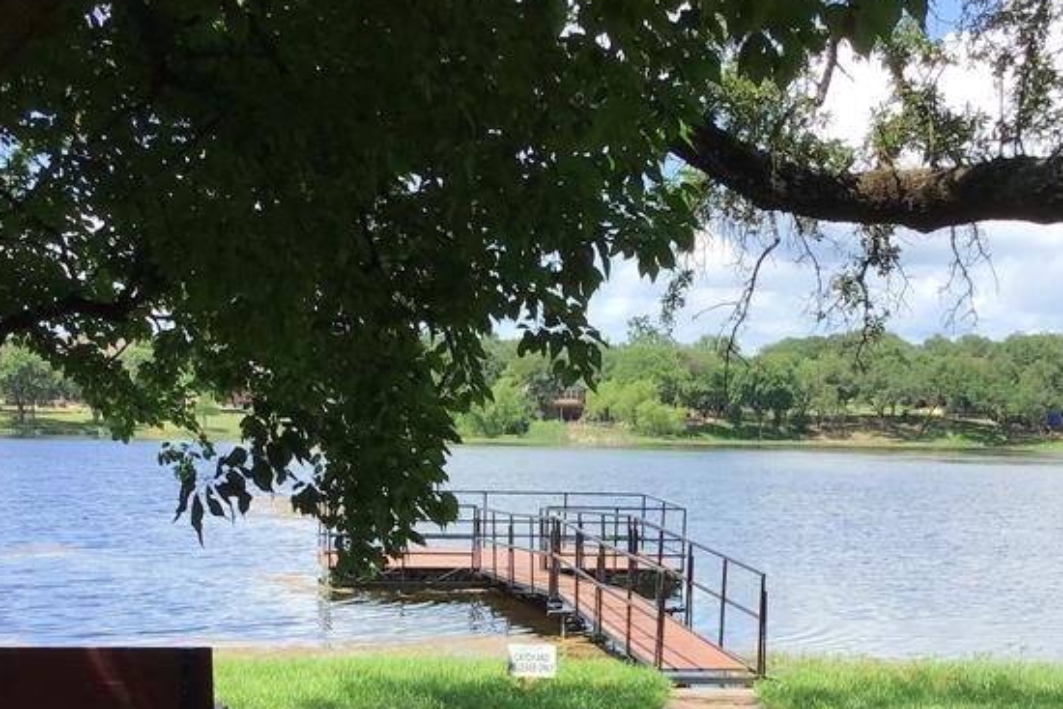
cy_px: 620
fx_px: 1772
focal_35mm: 60
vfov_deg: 22.2
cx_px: 576
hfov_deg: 33.4
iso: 25
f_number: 2.4
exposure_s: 1/702
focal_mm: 3.3
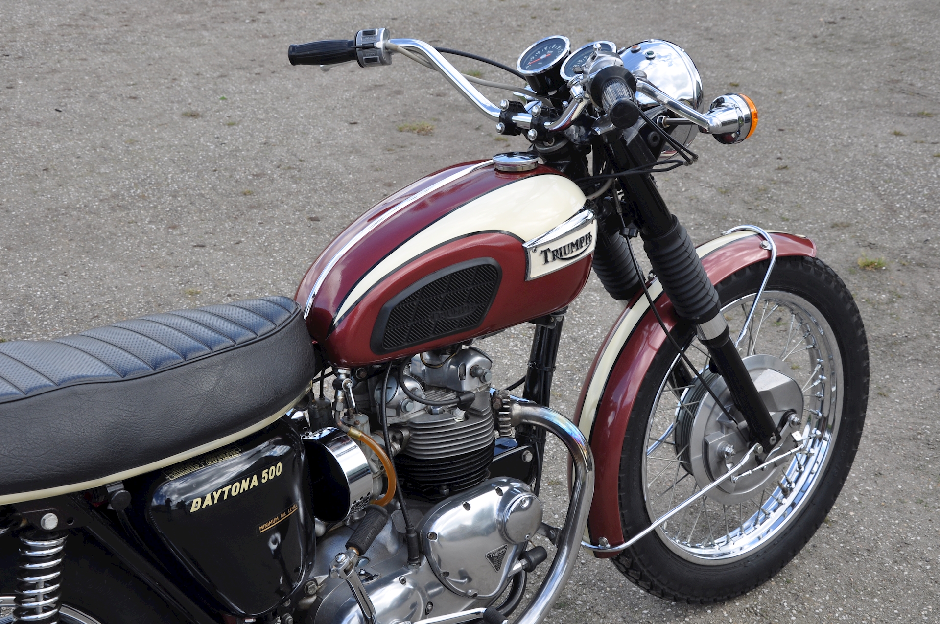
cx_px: 470
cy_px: 312
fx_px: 1369
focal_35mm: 52
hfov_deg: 37.9
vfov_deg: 25.7
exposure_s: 1/125
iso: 200
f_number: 10
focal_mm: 35
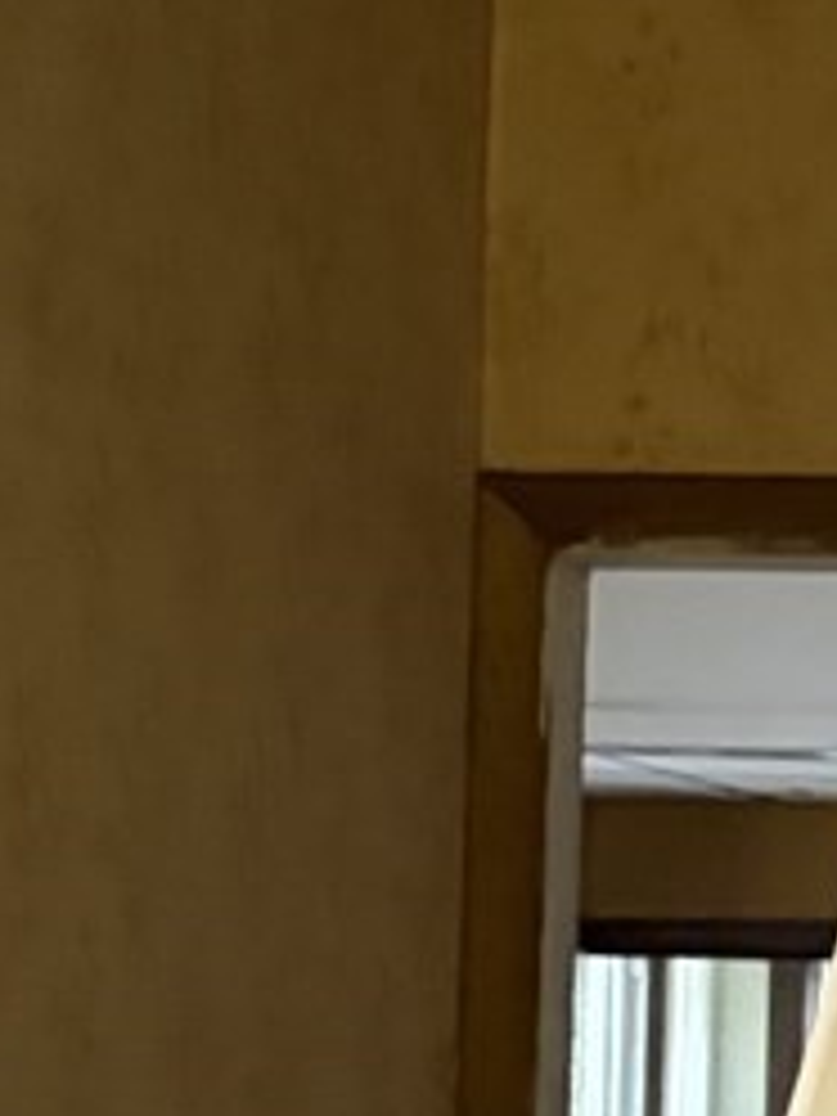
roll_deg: -1.6
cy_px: 846
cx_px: 2542
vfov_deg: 12.2
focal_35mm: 161
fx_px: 5191
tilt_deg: +2.4
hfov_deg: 7.9
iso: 640
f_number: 1.6
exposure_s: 1/40
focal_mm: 5.96
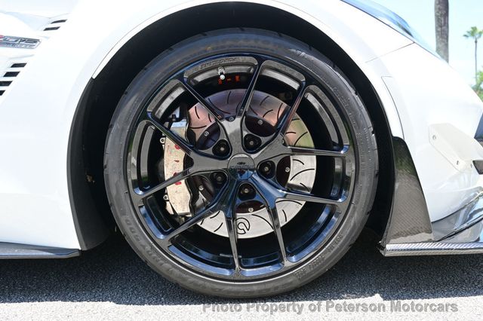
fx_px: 483
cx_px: 242
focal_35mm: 36
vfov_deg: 36.8
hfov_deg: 53.2
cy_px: 160
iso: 100
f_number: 5.6
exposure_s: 1/125
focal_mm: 24
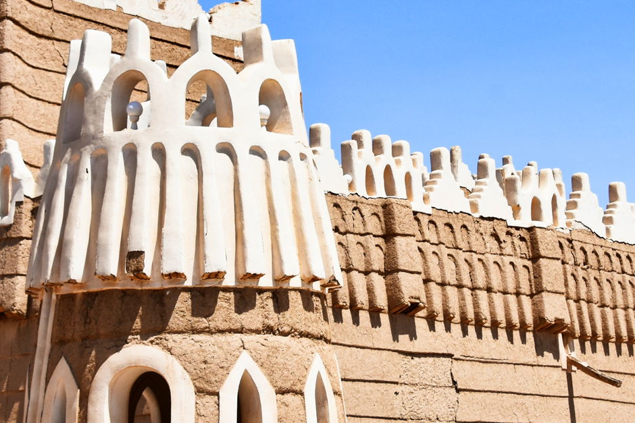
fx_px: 1729
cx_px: 352
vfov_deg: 14.0
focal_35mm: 98
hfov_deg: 20.8
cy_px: 210
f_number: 8
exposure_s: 1/500
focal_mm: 32
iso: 160
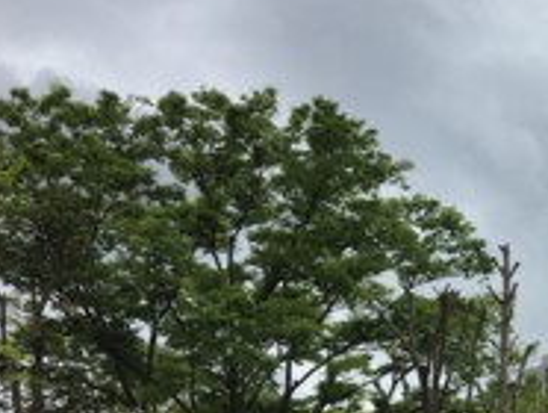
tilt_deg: +15.3
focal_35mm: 70
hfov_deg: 25.2
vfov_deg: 20.1
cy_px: 451
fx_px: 1110
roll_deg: +1.9
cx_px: 645
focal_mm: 4.15
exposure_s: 1/845
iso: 25
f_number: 2.2
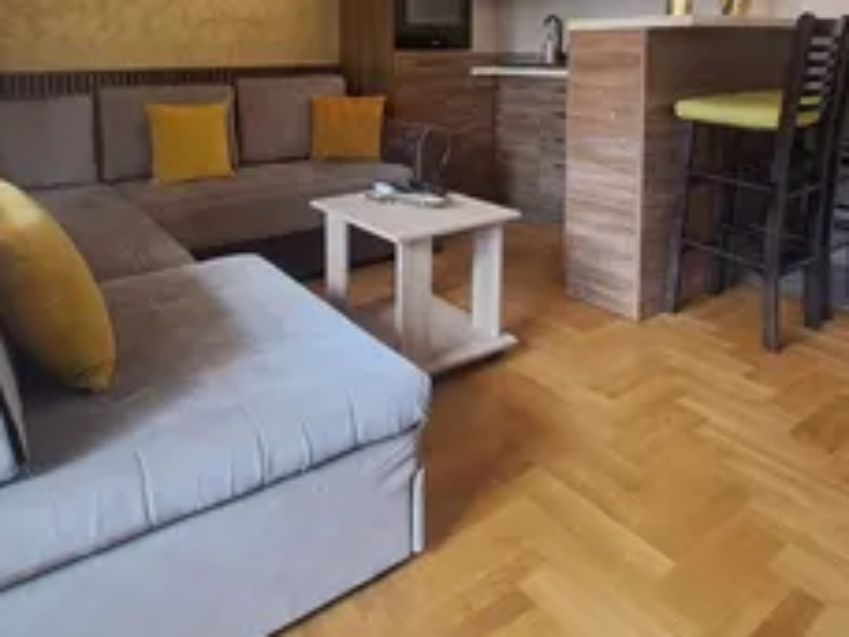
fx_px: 589
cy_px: 95
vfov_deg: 51.8
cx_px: 350
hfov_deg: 71.0
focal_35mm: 24
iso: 200
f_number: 2.2
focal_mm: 1.42
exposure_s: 1/50
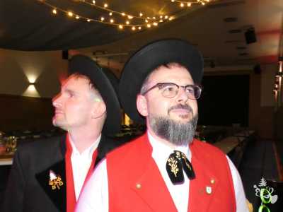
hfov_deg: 55.4
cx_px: 142
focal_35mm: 33
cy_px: 106
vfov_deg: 42.9
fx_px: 270
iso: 800
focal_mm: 6
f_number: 3.4
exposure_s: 1/8
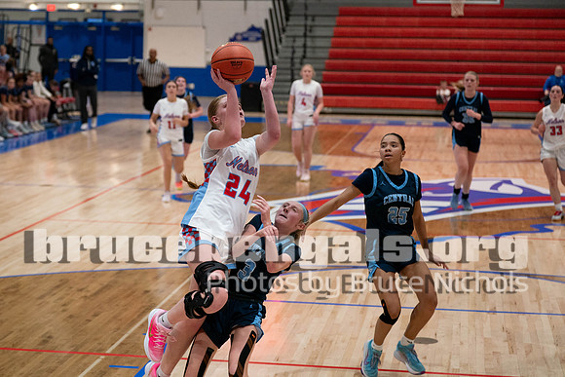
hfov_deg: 24.5
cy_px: 154
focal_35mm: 83
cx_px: 231
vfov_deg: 16.5
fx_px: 1297
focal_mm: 70
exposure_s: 1/1000
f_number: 2.8
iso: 3200
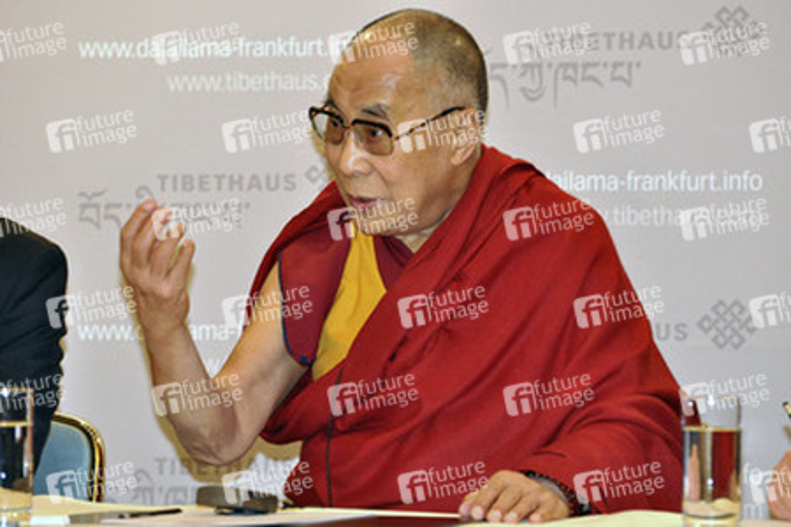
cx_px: 396
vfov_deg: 5.0
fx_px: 6097
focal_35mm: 278
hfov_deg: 7.4
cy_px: 264
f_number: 5.6
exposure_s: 1/100
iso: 2500
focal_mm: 185
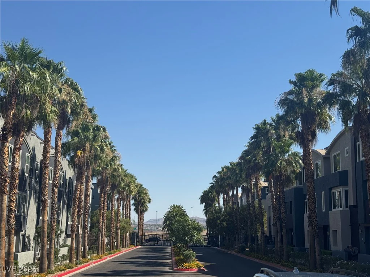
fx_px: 513
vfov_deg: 30.3
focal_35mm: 48
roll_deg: -1.6
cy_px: 138
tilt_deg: +9.6
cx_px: 185
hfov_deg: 39.7
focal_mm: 6.76
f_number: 1.78
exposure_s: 1/4975
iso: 64
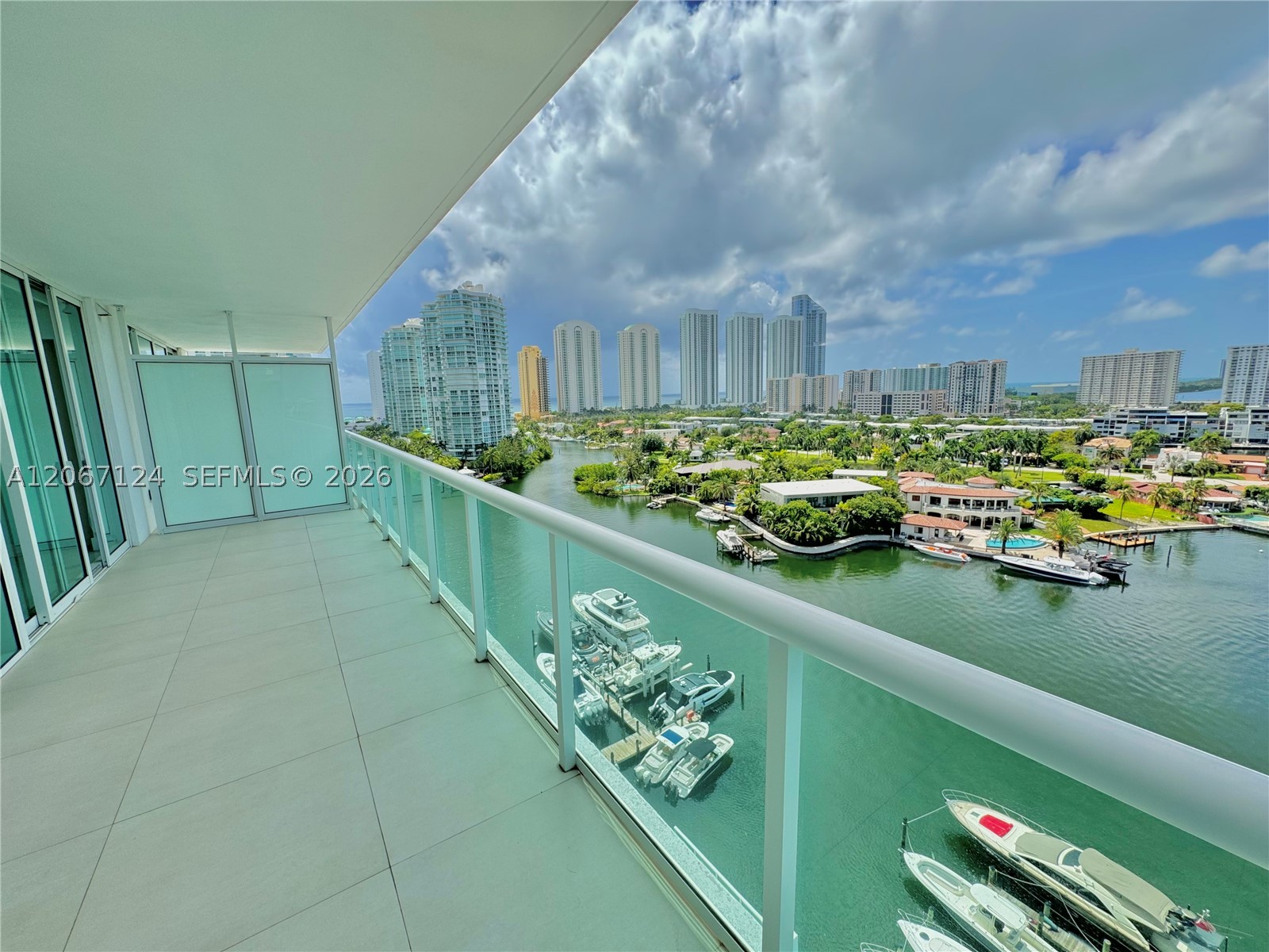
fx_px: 513
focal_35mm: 14
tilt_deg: -9.2
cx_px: 634
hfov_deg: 102.1
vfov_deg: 85.7
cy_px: 476
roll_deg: +1.5
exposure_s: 1/741
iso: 40
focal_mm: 2.22
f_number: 2.2
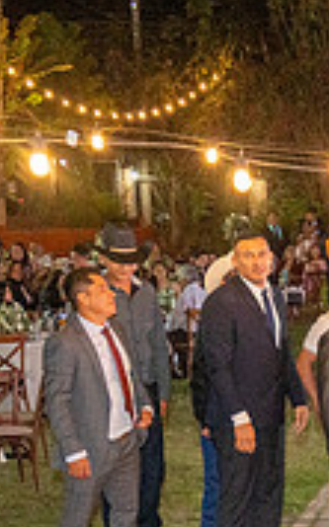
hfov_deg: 12.8
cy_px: 558
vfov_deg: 21.4
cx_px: 578
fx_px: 1336
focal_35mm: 93
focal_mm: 28
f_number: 5
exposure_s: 1/80
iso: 2500
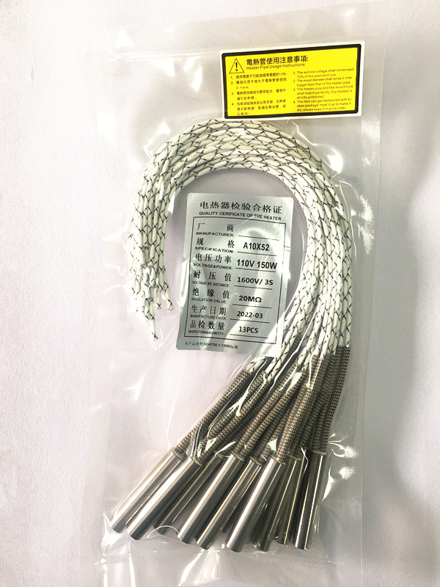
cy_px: 294
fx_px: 491
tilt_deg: -87.3
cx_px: 220
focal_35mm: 29
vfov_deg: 61.7
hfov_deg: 48.2
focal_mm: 4.15
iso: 32
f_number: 2.2
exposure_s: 1/50
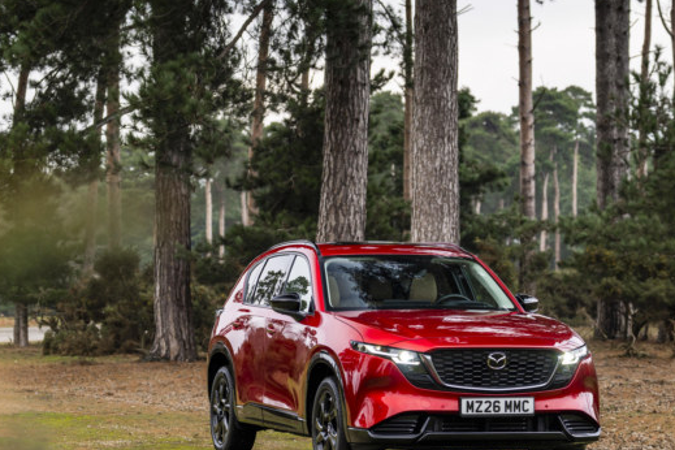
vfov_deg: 9.9
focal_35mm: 138
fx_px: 2587
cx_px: 295
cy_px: 261
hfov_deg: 14.9
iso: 50
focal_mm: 70
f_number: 3.2
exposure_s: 1/50
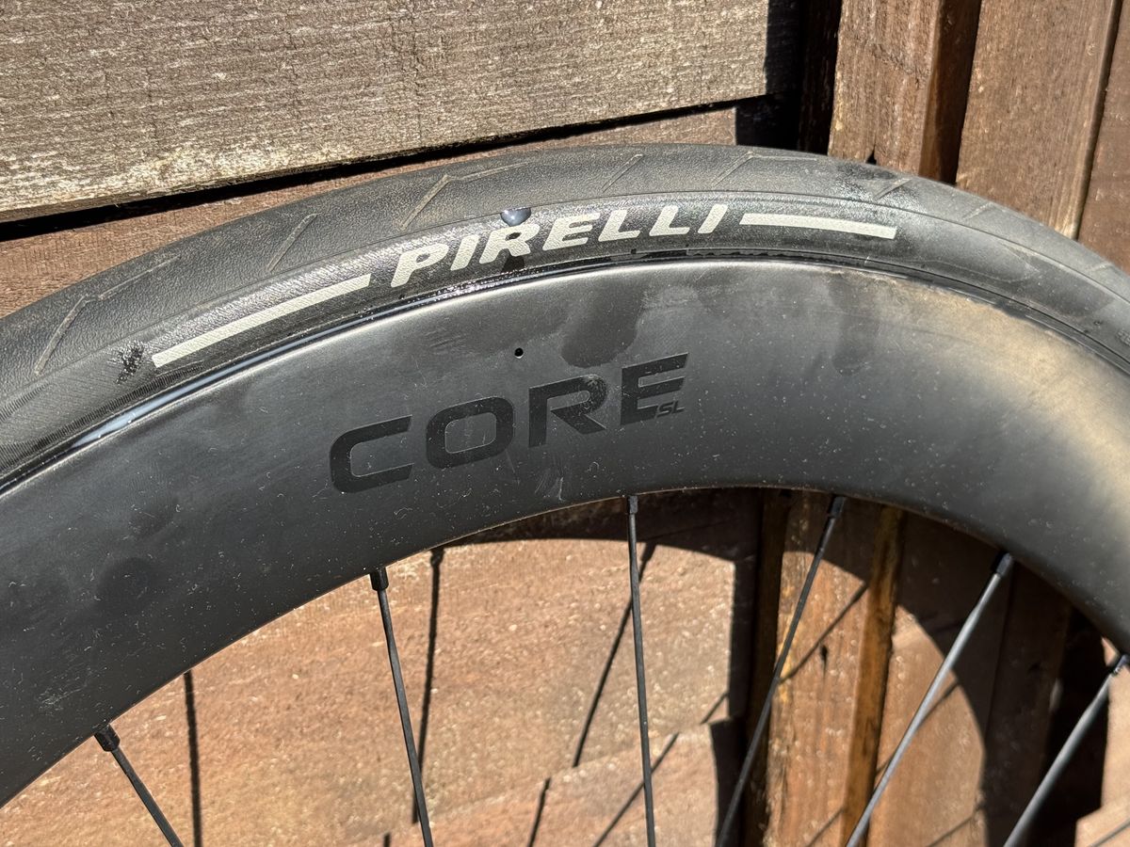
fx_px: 1567
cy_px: 424
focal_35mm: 48
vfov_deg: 30.3
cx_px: 565
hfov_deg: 39.7
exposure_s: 1/1094
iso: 64
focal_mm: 6.76
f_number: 1.78
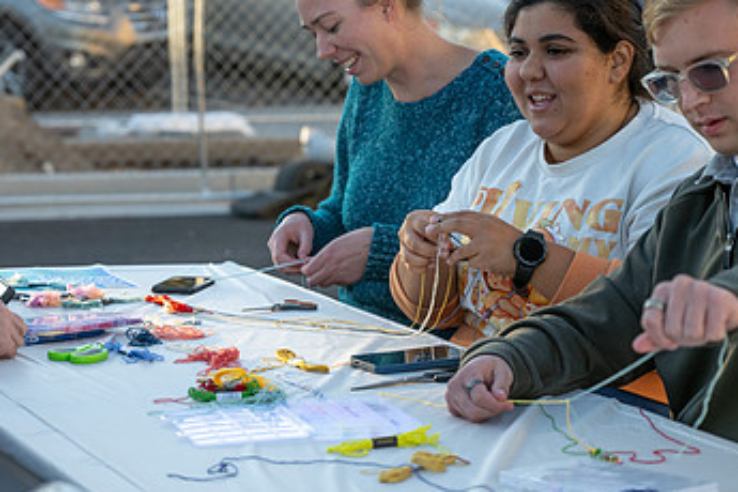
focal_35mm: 119
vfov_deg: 11.5
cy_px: 184
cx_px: 318
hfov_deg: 17.2
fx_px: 2439
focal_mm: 70
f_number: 4
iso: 200
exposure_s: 1/320
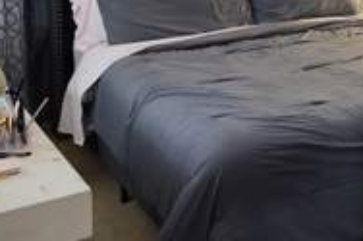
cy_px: -30
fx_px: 615
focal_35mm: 61
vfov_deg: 21.0
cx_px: 377
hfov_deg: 30.2
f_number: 1.8
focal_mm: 5.54
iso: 500
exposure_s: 1/60
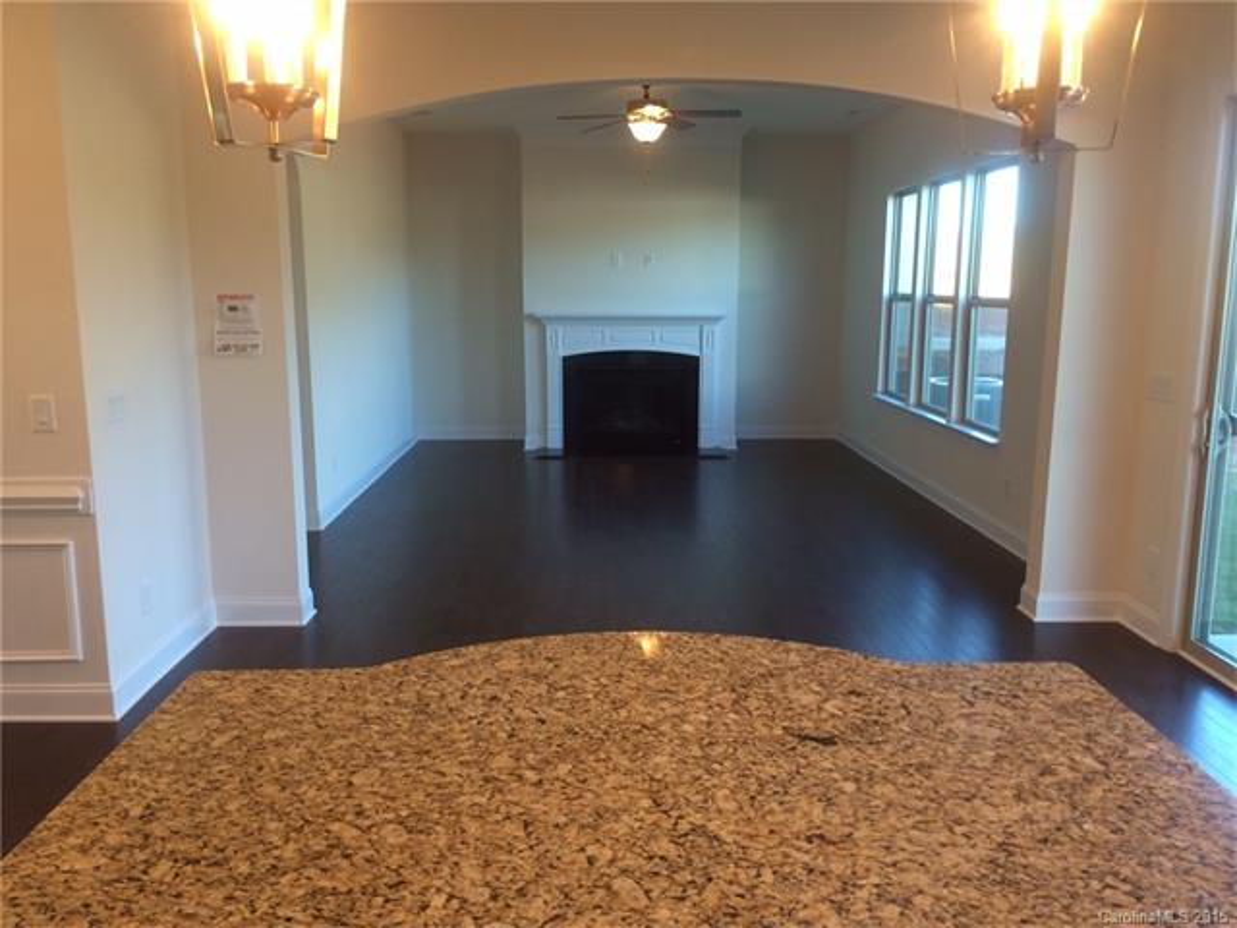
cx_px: 618
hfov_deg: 61.7
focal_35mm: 29
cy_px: 464
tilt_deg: -11.5
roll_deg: +1.0
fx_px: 1036
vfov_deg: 48.2
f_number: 2.2
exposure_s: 1/30
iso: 50
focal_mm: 4.15
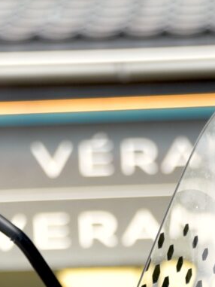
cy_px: 931
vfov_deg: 5.8
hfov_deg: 4.8
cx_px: 276
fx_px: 2566
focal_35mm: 310
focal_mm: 48
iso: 100
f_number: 4
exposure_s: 1/60
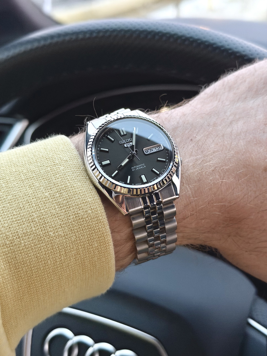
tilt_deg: -26.4
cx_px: 134
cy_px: 178
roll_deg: +0.8
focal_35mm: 48
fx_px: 494
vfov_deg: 39.7
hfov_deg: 30.3
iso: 640
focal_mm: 6.76
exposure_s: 1/30
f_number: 1.78
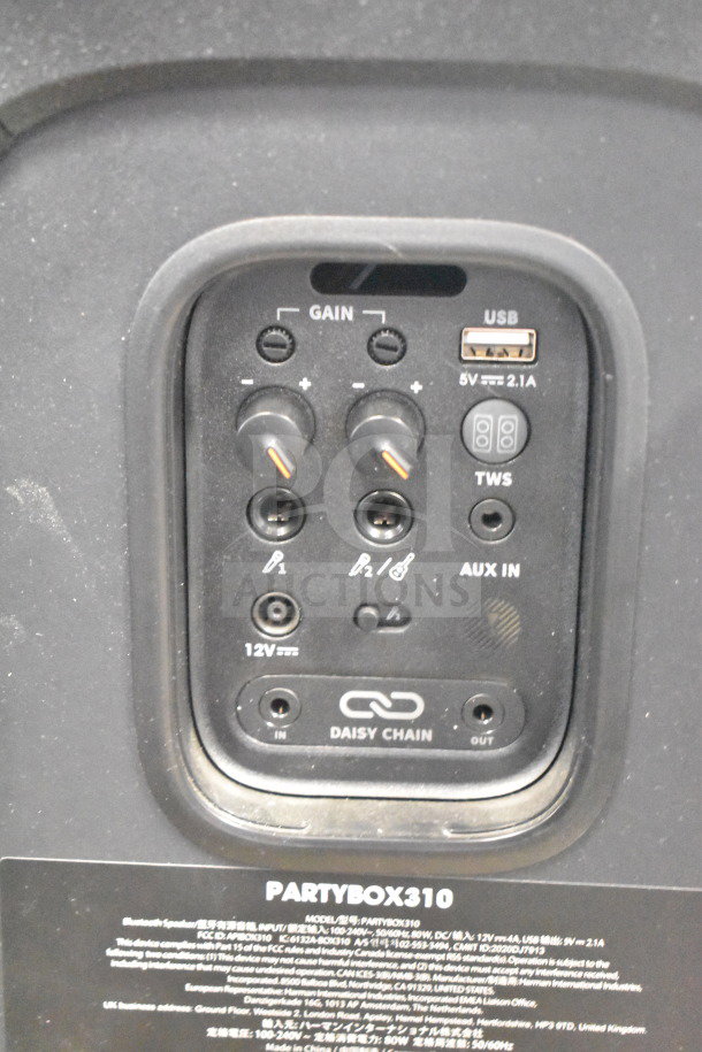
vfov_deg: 29.9
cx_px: 351
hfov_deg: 20.2
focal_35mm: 68
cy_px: 526
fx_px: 1974
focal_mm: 45
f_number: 5
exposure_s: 1/10
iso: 25600
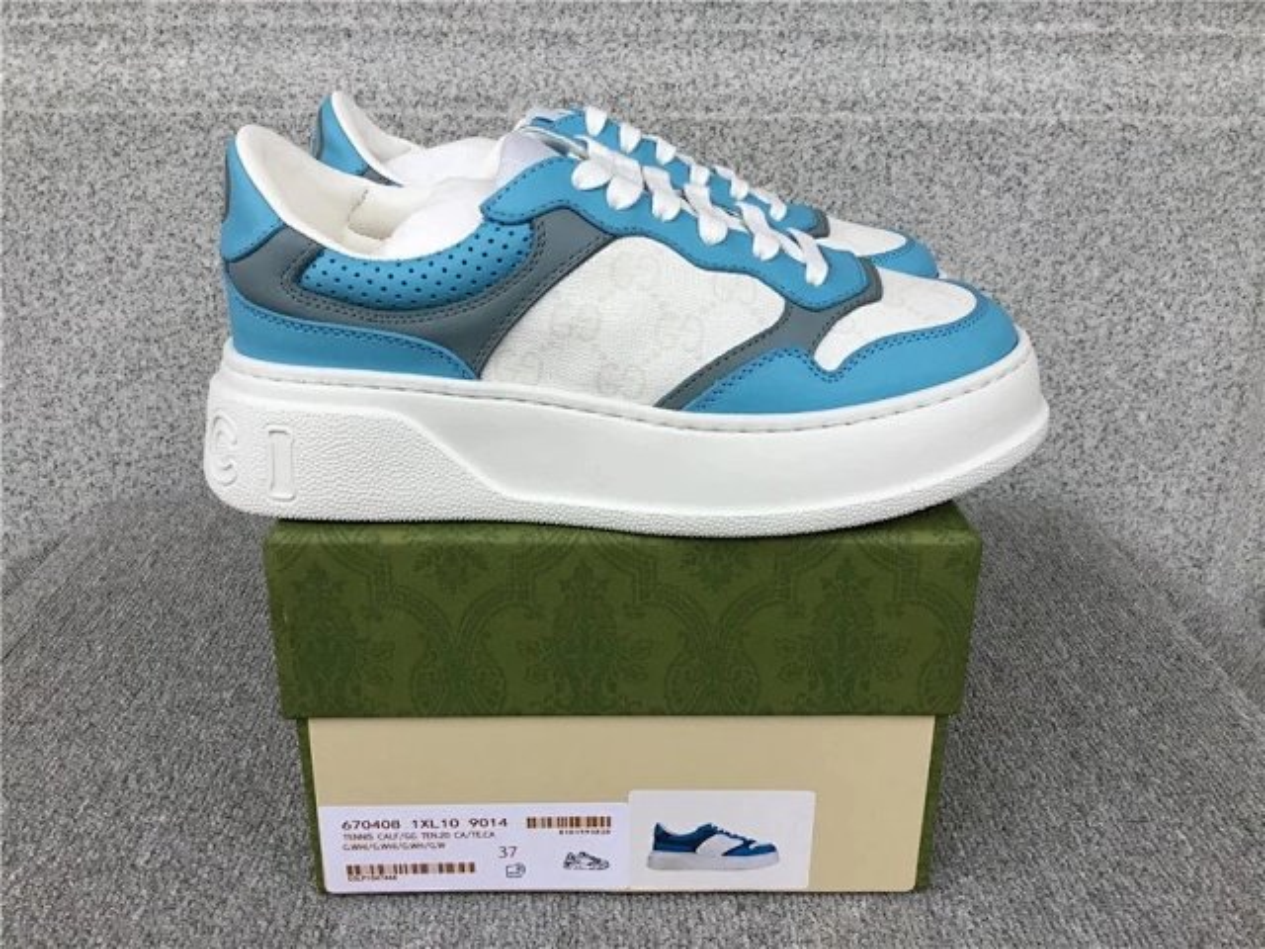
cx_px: 632
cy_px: 474
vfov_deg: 45.4
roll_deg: -0.1
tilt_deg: -20.7
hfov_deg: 58.4
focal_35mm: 31
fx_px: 1133
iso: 25
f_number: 2.4
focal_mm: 3.3
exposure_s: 1/209
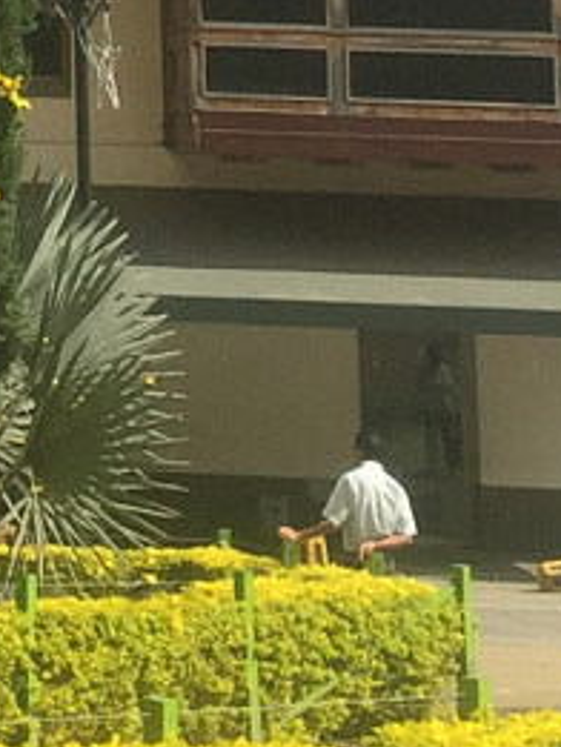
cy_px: -716
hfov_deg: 8.0
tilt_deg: +12.3
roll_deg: -2.1
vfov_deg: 10.3
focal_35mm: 178
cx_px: -567
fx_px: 3843
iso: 32
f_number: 2.2
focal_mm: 4.15
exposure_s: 1/1522
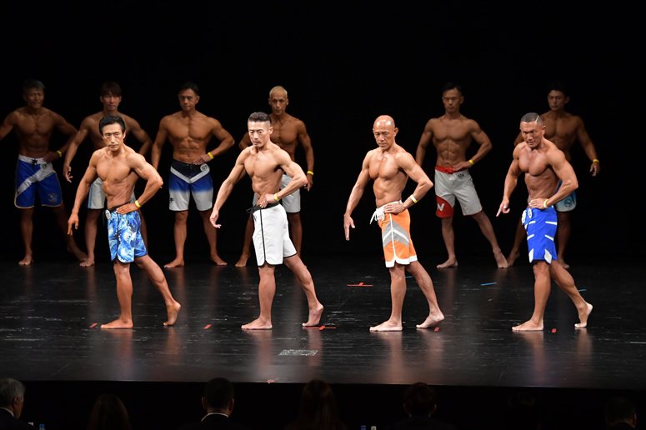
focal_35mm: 168
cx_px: 323
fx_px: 3013
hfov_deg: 12.2
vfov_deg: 8.2
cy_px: 215
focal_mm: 112
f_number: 5.6
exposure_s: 1/400
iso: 3200
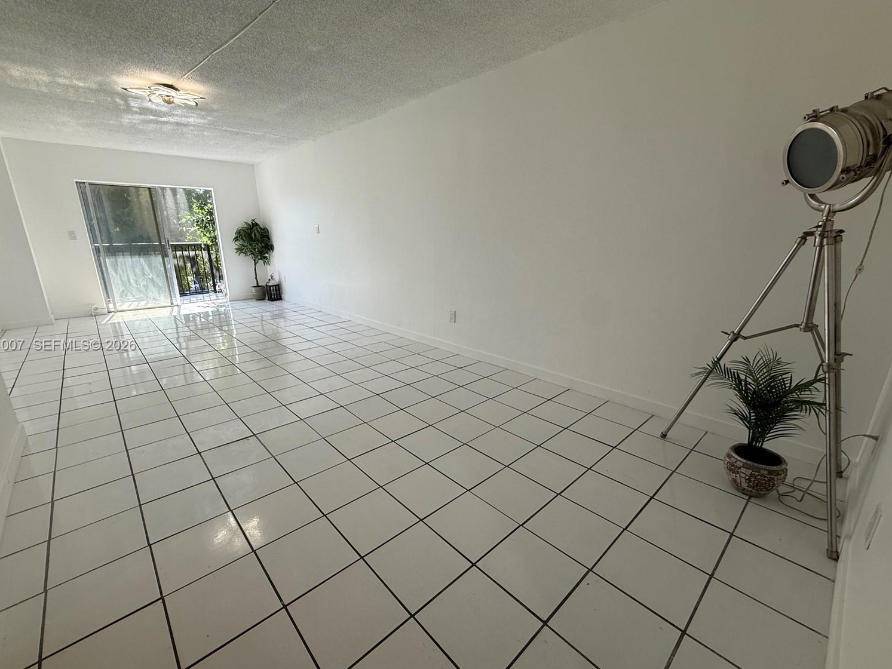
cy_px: 346
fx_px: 387
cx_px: 428
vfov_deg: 81.7
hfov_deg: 98.1
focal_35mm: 15
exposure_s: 1/217
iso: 64
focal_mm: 2.22
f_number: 2.2
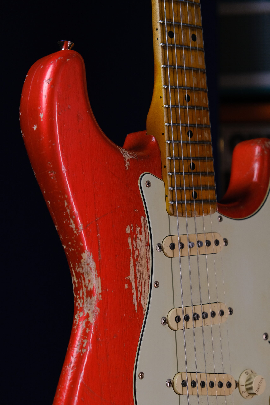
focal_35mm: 76
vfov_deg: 26.6
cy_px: 202
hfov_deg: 17.9
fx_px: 855
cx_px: 135
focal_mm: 50.5
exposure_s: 1/180
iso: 800
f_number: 4
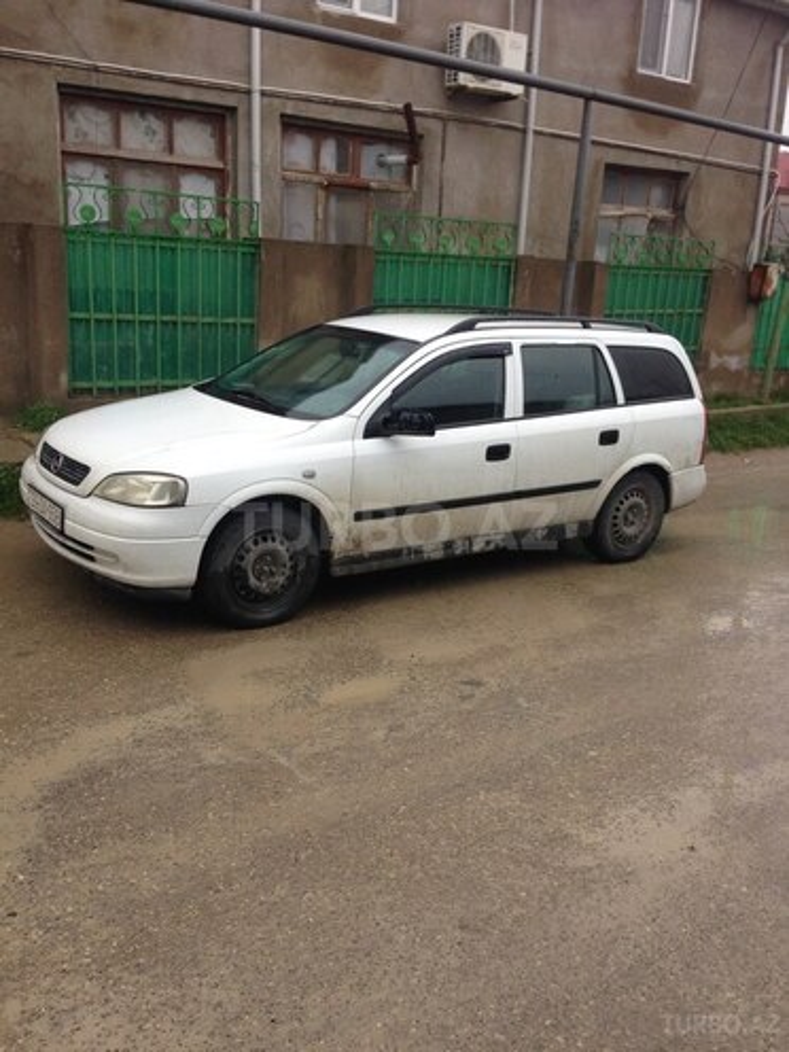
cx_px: 394
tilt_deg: -14.8
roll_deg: -1.5
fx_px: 1003
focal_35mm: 33
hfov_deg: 42.9
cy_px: 526
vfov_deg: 55.4
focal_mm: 4.12
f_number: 2.4
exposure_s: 1/60
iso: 50
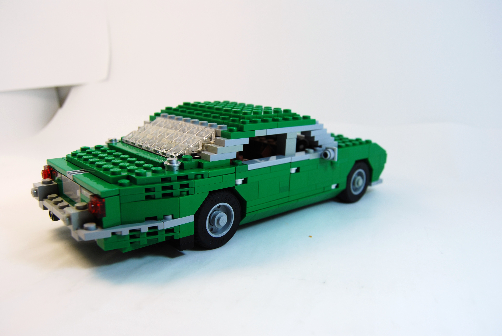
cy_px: 168
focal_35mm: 30
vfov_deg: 43.7
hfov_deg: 61.9
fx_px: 419
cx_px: 251
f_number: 5.6
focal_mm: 20
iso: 160
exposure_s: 1/125
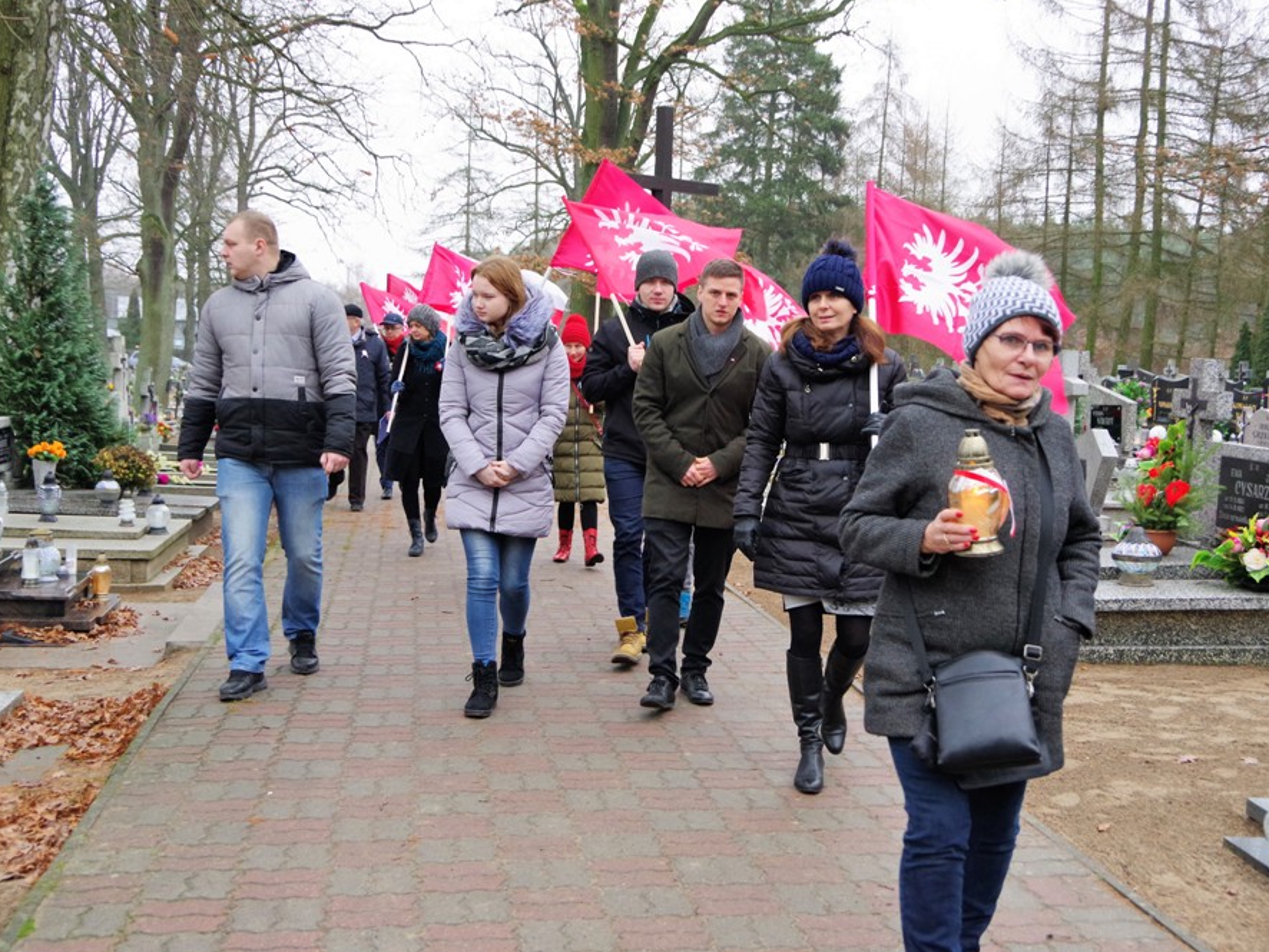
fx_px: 1467
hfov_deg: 46.8
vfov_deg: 36.0
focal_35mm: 40
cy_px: 476
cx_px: 655
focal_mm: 24
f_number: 5
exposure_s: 1/100
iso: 1600
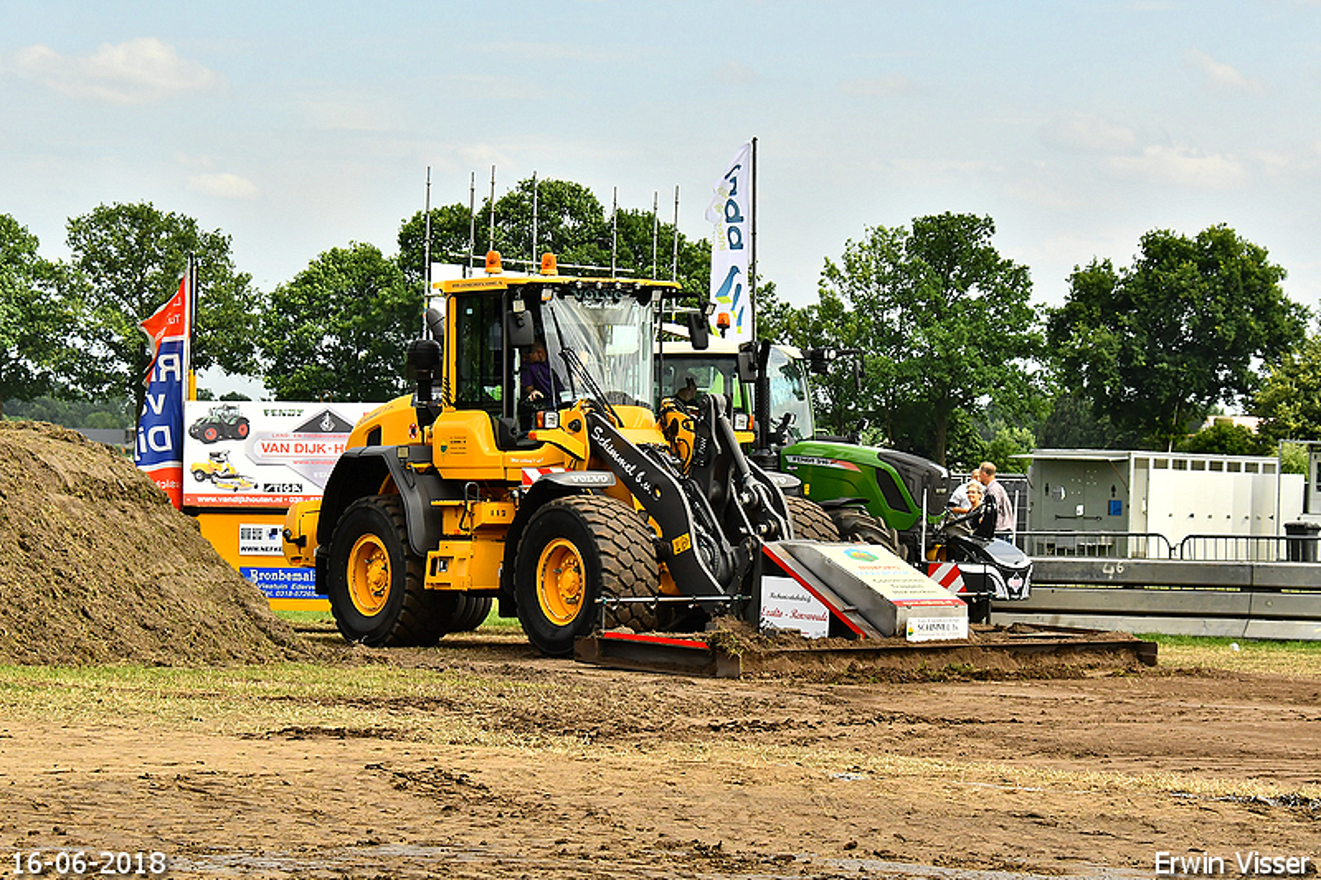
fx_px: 4512
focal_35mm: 123
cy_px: 440
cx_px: 660
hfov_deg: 16.7
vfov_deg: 11.1
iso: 500
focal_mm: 82
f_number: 9
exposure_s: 1/1600
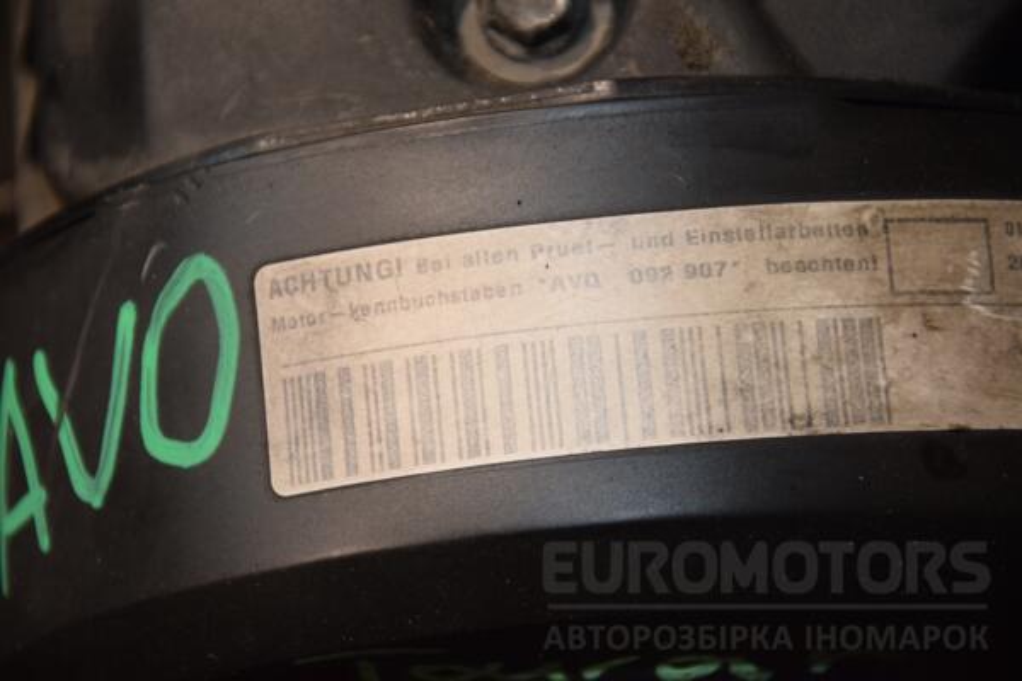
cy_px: 340
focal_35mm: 158
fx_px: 4471
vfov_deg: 8.7
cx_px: 511
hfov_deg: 13.0
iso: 800
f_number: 5.6
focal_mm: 105
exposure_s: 1/60
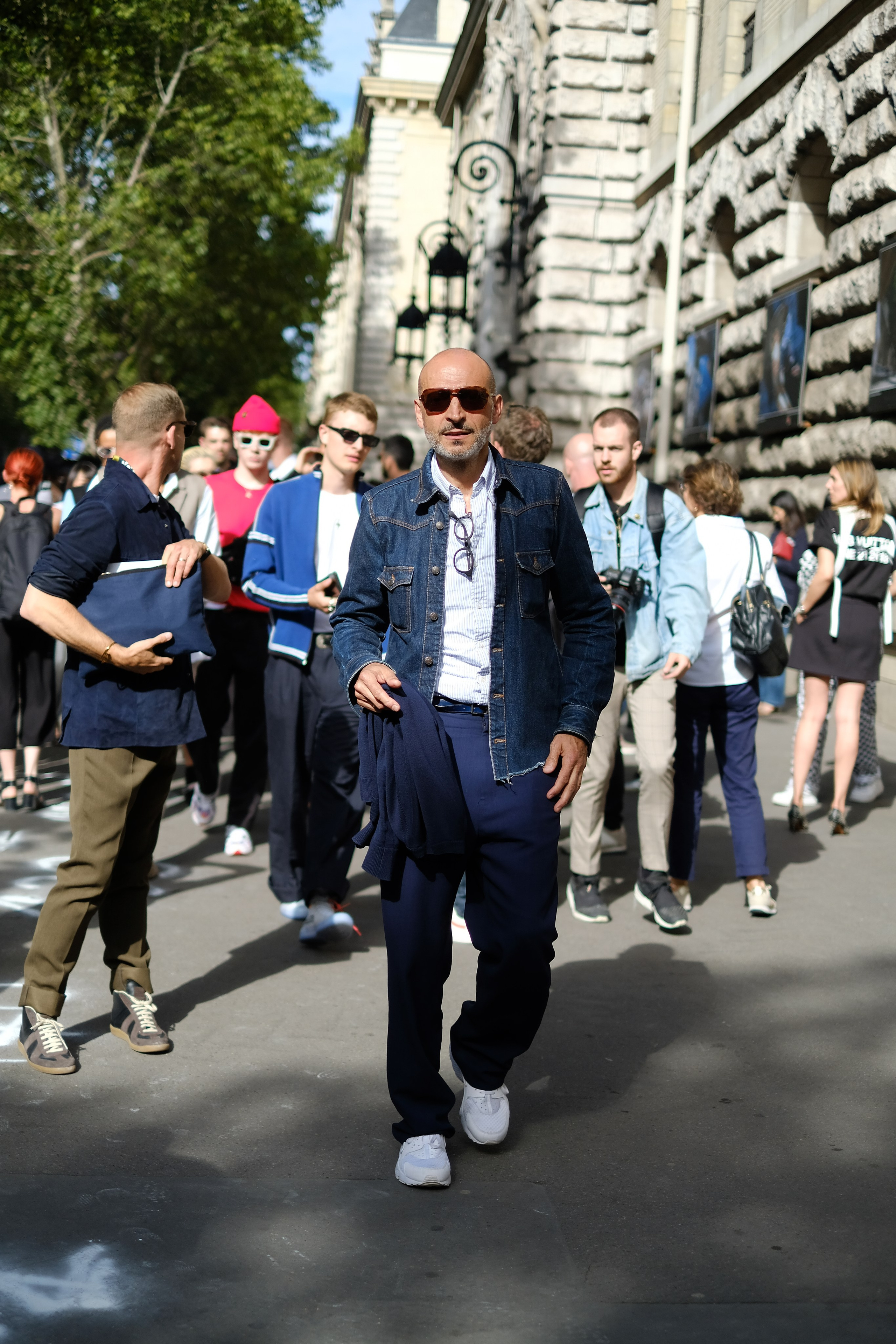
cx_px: 448
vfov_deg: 37.5
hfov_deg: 25.5
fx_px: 1979
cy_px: 672
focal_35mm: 53
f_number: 1.4
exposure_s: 1/8000
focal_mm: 35
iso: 200
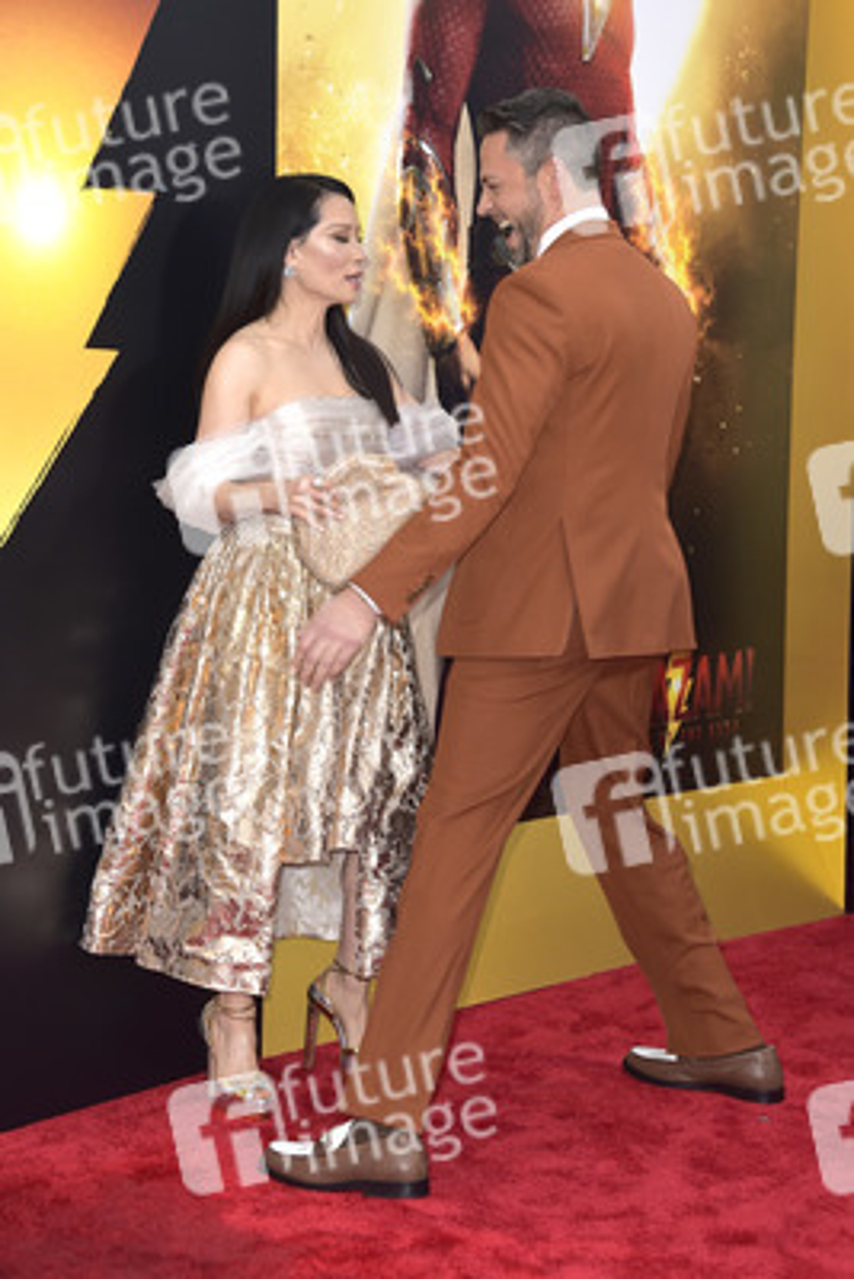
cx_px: 427
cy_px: 640
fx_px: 2560
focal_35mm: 72
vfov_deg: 28.1
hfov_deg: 18.9
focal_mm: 72
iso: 500
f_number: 6.3
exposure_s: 1/250
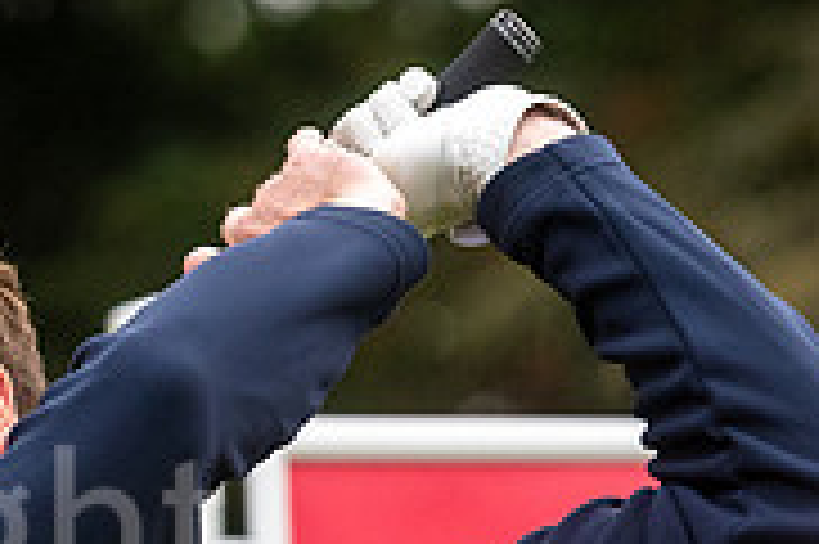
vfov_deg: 0.8
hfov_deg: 1.3
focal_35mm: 1624
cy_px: 926
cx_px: -213
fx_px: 36912
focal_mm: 300
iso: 640
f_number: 6.3
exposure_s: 1/800
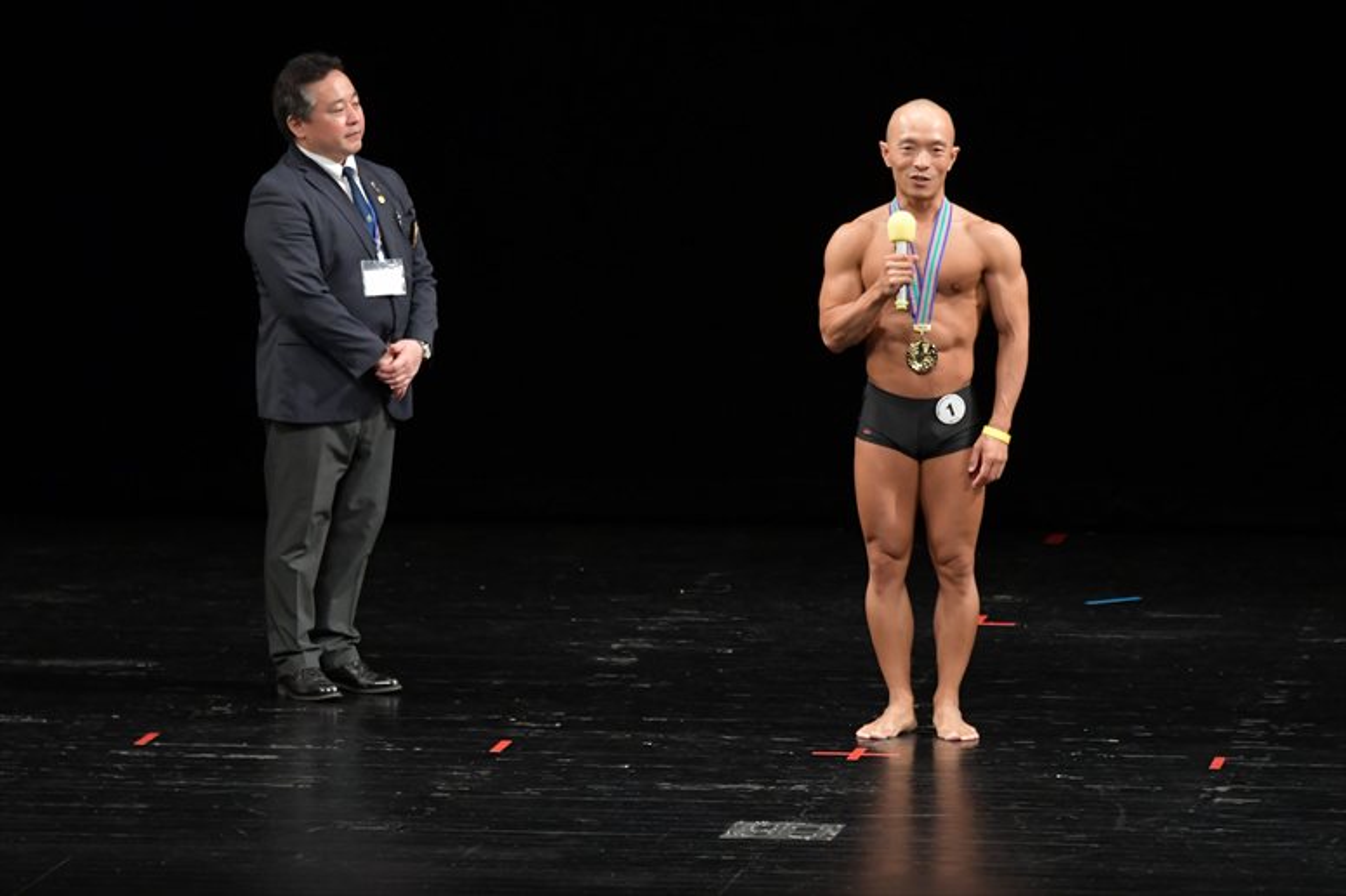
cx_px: 673
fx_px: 9530
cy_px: 448
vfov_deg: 5.4
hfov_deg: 8.1
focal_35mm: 255
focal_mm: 170
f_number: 5.6
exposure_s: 1/400
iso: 2500
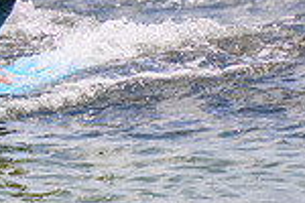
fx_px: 18011
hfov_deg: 1.0
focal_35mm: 2126
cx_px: -185
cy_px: -80
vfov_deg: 0.6
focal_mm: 400
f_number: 5.6
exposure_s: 1/2000
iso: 250
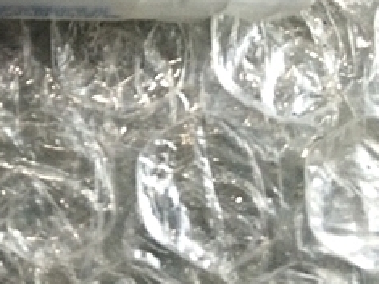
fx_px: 865
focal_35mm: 79
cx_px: -47
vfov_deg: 17.9
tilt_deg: -84.0
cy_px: -34
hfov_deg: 23.1
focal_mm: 4.15
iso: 200
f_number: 2.2
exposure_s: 1/33
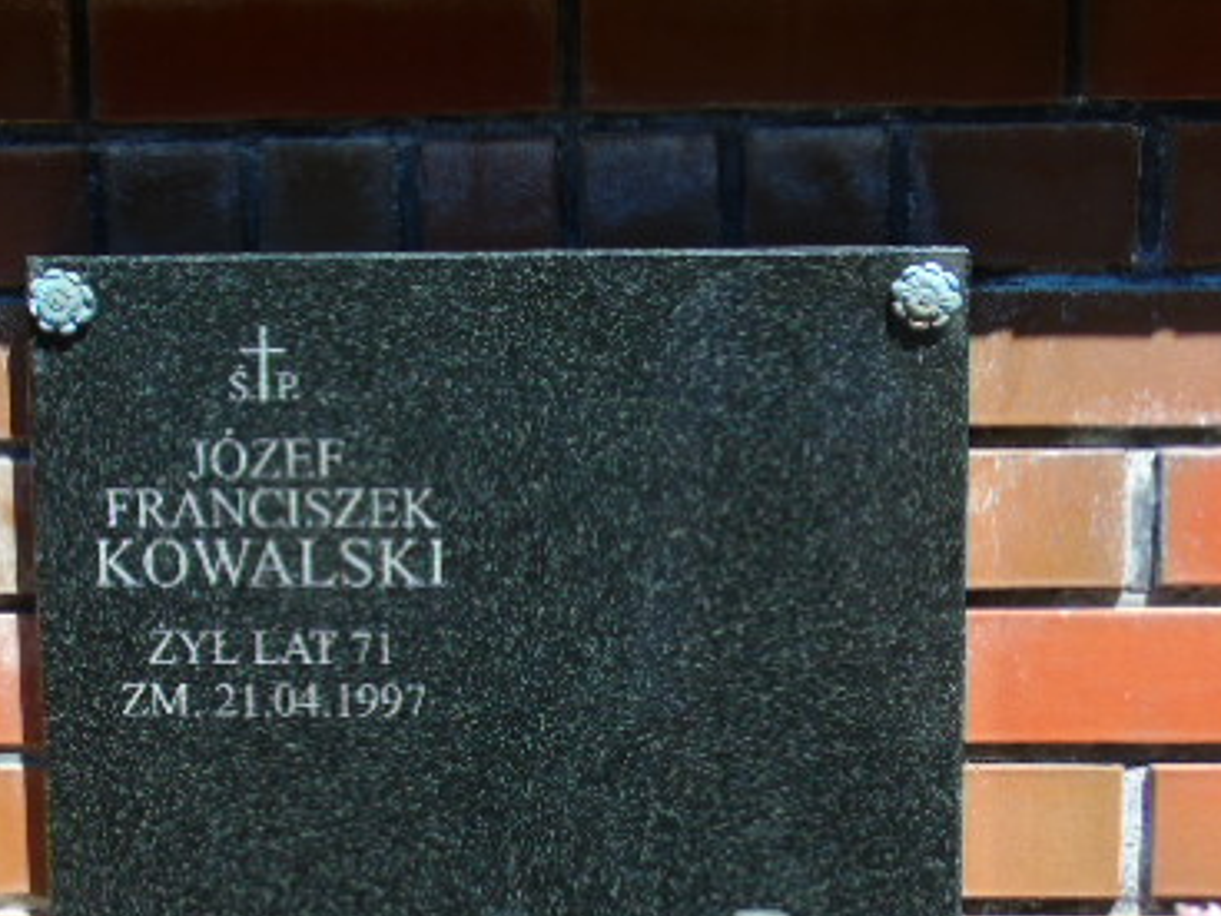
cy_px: 757
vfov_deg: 18.2
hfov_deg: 24.4
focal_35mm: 80
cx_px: 567
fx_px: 2822
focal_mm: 8.2
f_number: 4.1
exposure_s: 1/250
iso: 80
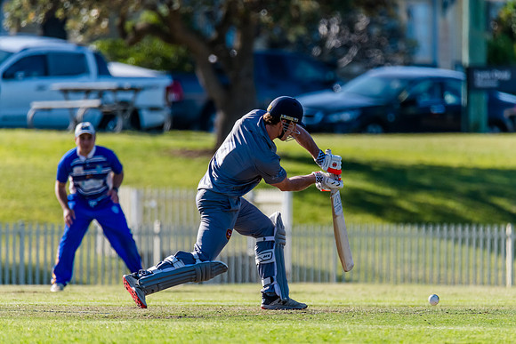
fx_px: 9540
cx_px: 280
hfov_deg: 3.1
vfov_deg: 2.1
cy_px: 162
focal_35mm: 665
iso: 640
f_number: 6.3
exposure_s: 1/2000
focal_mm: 600
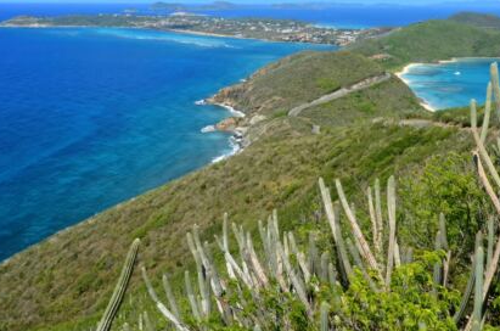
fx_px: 582
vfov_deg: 31.2
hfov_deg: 45.8
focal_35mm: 42
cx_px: 331
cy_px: 82
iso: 200
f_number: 18
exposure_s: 1/100
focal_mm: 18
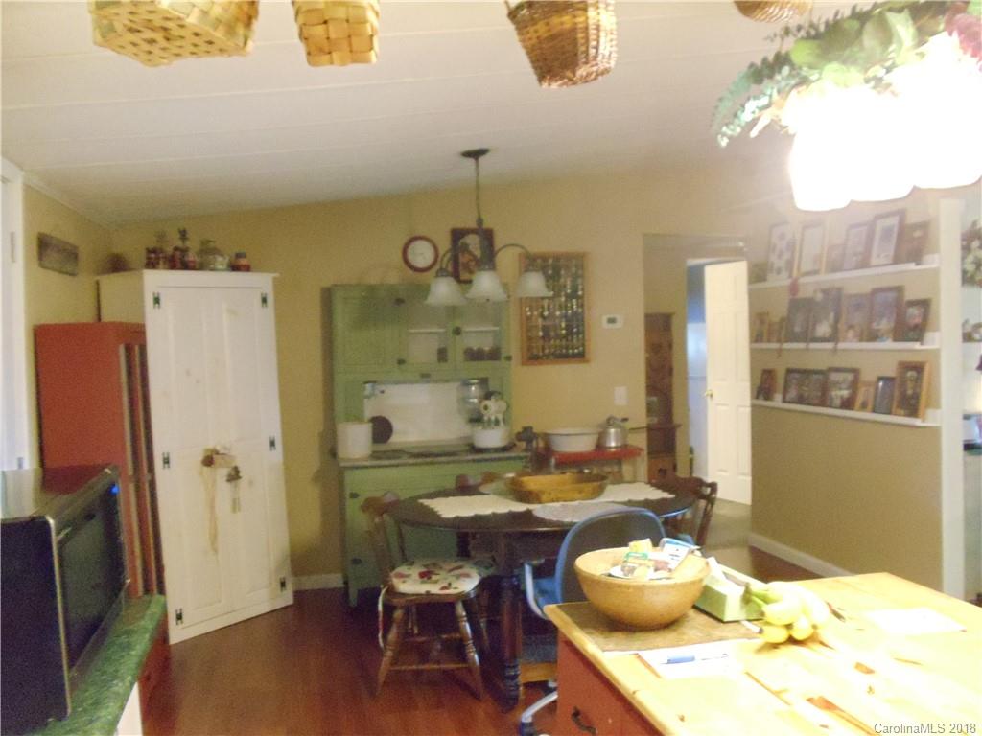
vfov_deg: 32.9
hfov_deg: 42.9
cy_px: 368
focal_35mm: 44
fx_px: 1248
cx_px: 491
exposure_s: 1/30
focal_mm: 6
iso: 1600
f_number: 3.5
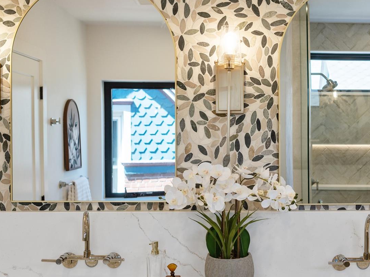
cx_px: 231
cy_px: 140
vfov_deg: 28.5
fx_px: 545
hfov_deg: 37.3
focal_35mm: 51
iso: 160
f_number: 2.8
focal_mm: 24
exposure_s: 1/200
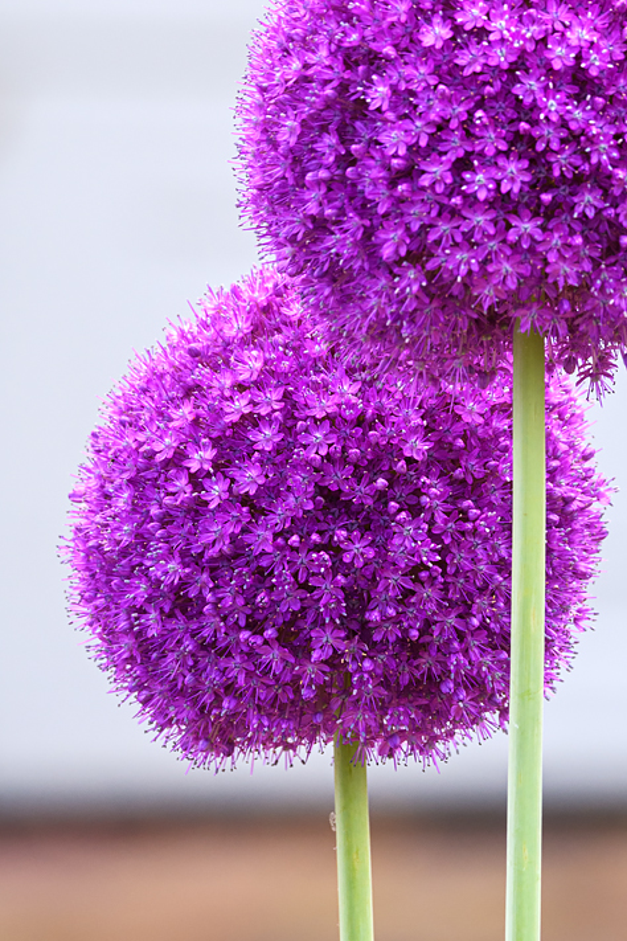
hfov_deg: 1.8
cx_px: 436
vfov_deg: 2.6
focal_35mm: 781
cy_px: 412
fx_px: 20402
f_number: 9
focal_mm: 370
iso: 400
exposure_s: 1/250
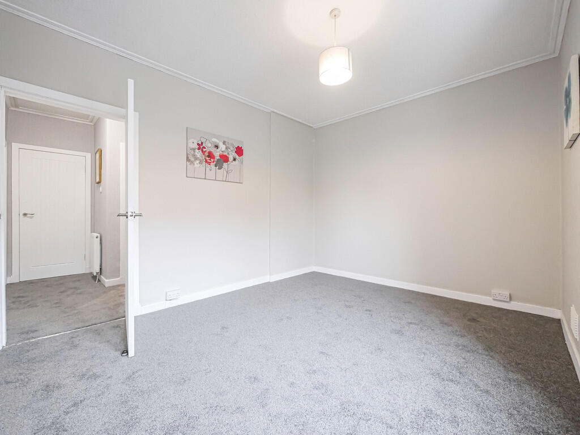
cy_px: 218
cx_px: 290
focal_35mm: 14
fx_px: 235
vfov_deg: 85.7
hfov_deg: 102.1
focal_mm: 7
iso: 2000
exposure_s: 1/60
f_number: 4
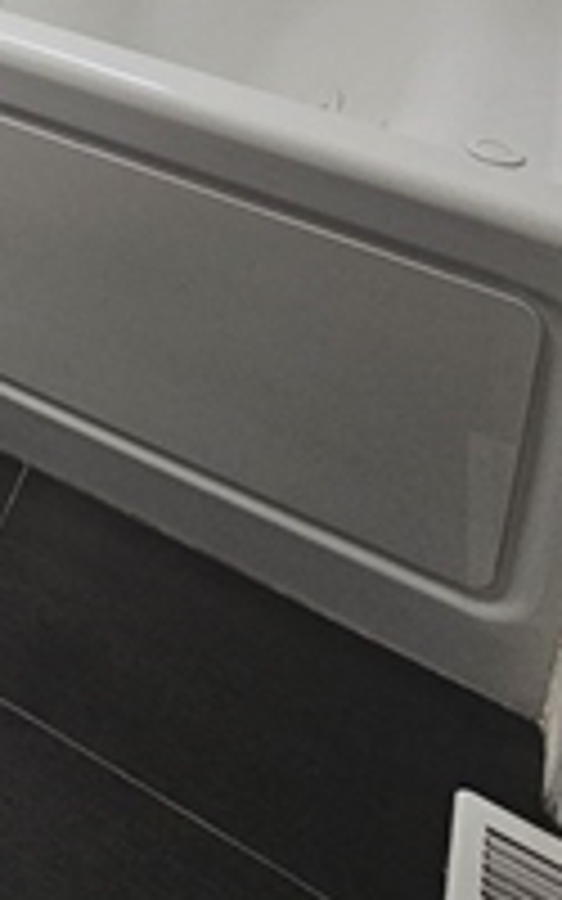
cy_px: -414
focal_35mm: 53
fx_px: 1299
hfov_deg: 16.5
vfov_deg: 27.6
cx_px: -643
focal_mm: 2.2
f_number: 2.2
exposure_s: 1/60
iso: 125
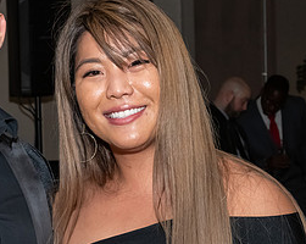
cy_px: 176
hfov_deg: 11.9
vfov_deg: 9.6
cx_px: 21
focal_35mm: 161
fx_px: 1456
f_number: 7.1
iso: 500
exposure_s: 1/250
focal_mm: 34
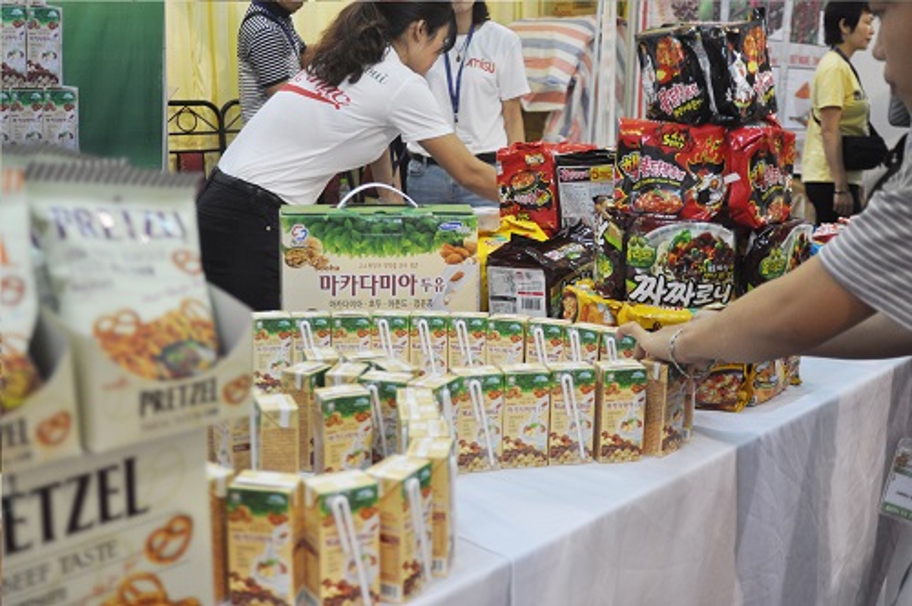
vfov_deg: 8.7
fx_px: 3985
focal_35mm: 158
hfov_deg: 13.1
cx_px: 456
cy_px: 303
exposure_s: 1/160
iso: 500
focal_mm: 105
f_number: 4.5
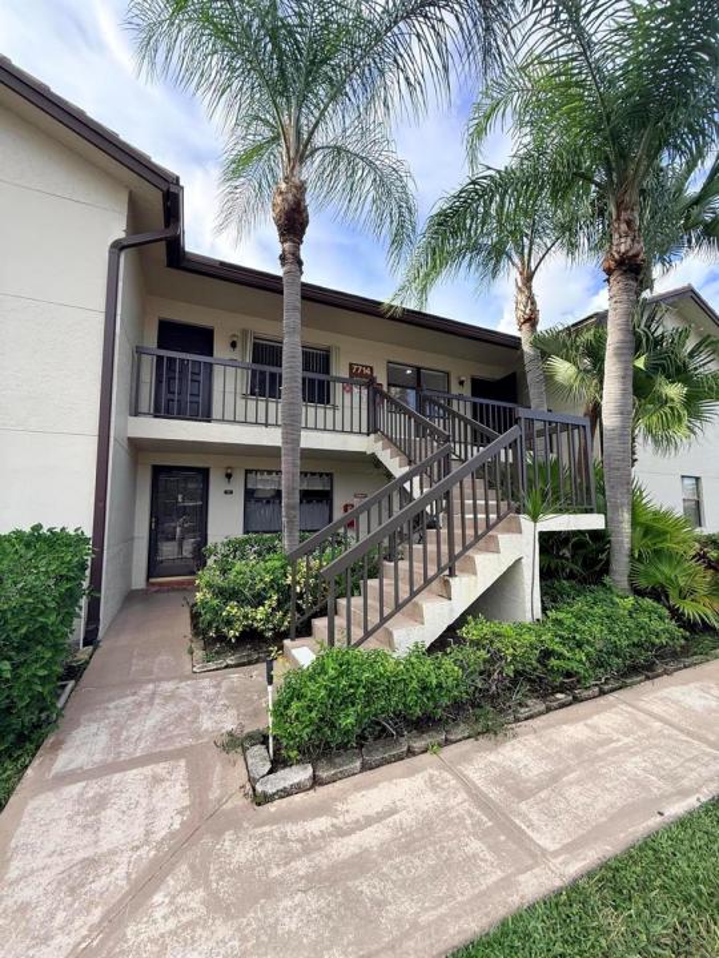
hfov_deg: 85.7
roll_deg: -1.1
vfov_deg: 102.1
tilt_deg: +4.8
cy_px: 479
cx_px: 360
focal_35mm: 14
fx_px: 388
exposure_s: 1/398
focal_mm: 2.22
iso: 64
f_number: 2.2
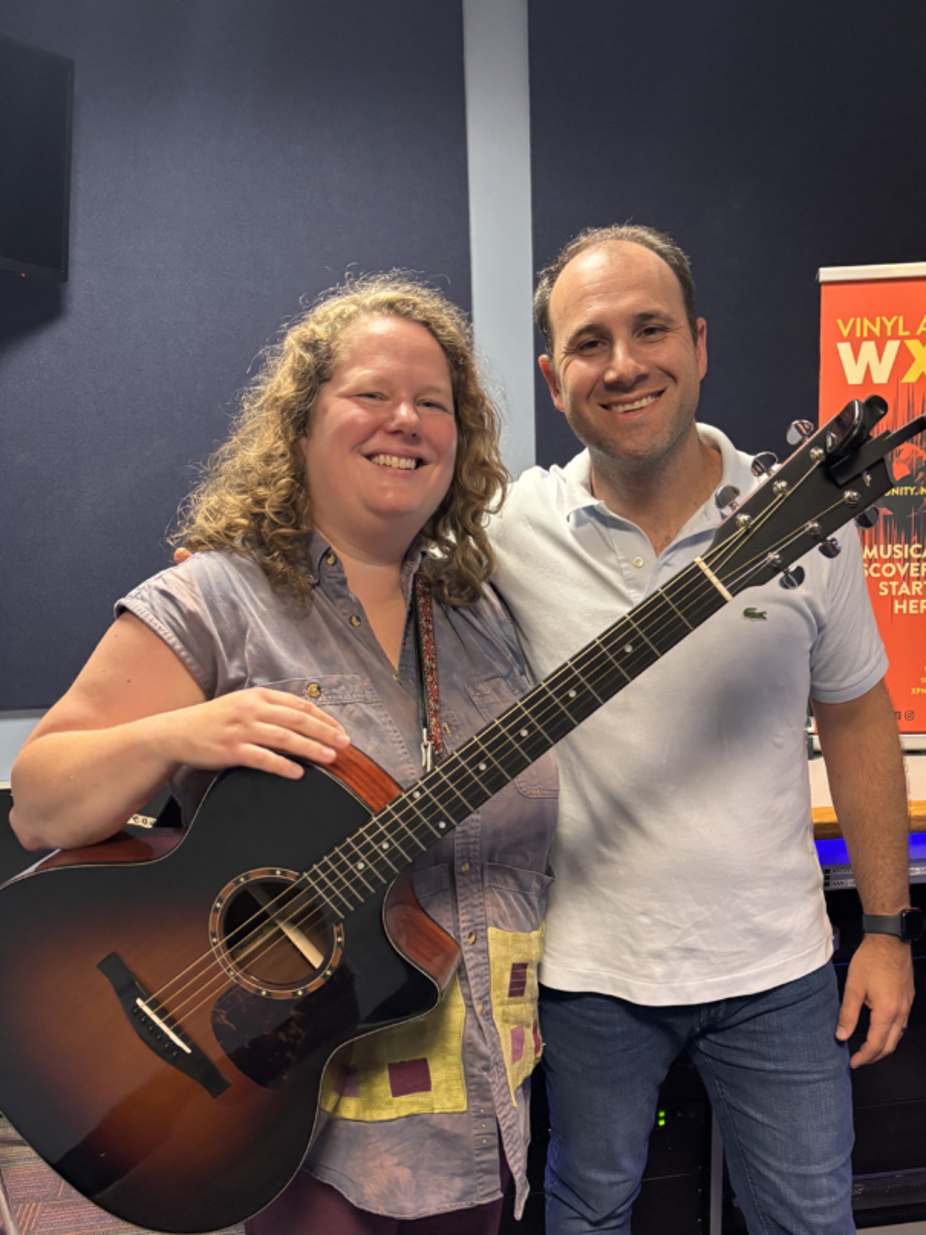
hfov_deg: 42.9
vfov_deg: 55.0
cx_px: 513
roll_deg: +0.9
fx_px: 1177
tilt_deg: -12.6
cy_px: 739
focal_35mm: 33
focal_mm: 5.96
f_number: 1.6
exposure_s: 1/60
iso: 400
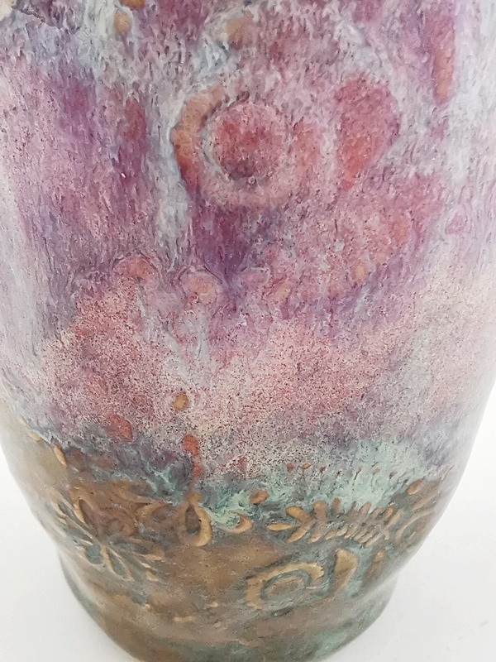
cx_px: 248
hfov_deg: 36.8
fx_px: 745
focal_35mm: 39
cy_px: 331
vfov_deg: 47.9
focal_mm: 2.26
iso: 250
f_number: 2.2
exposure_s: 1/33.3
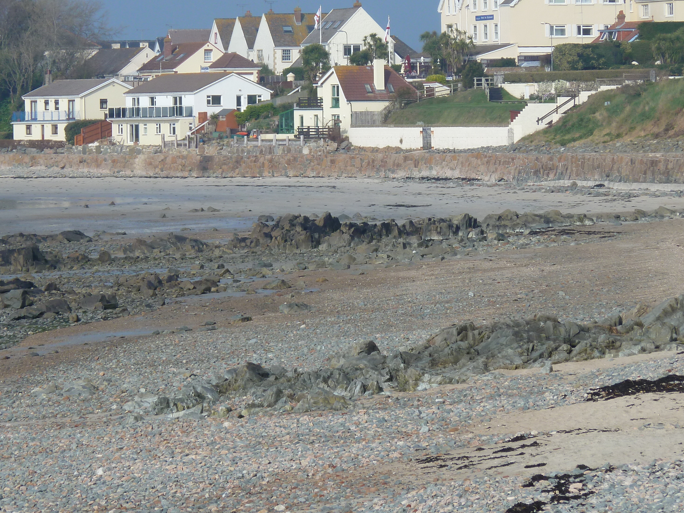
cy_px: 195
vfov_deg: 6.0
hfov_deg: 8.0
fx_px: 4920
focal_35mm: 249
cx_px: 358
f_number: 5.6
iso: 80
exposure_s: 1/400
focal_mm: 29.9
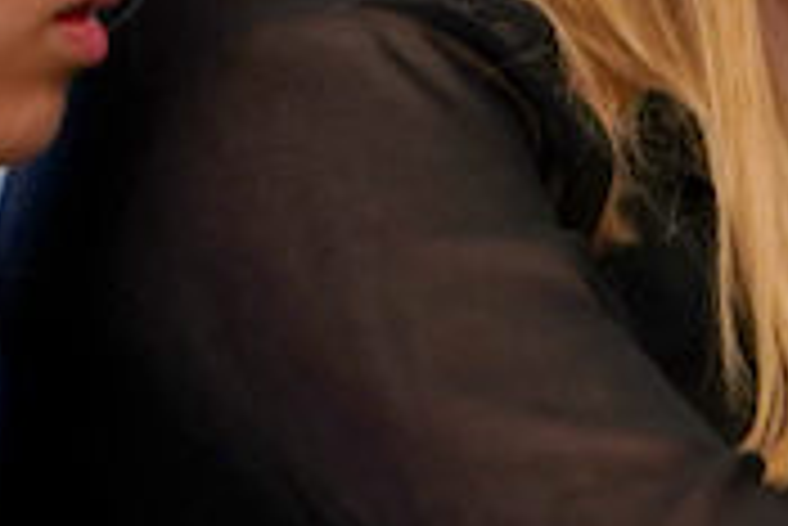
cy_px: 333
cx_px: 829
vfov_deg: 2.7
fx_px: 11238
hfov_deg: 4.0
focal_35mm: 513
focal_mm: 70
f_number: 5.6
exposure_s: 1/160
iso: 1600
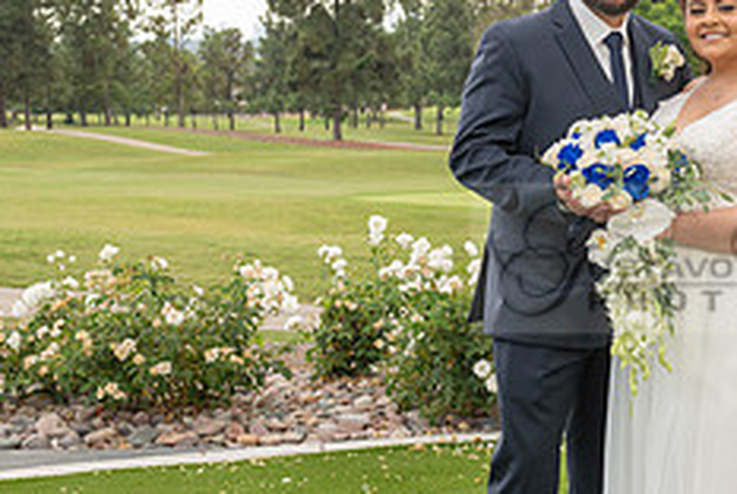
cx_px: 746
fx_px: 1783
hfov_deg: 22.4
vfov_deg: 15.8
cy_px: 258
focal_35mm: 87
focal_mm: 35
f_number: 5.6
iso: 200
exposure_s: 1/250
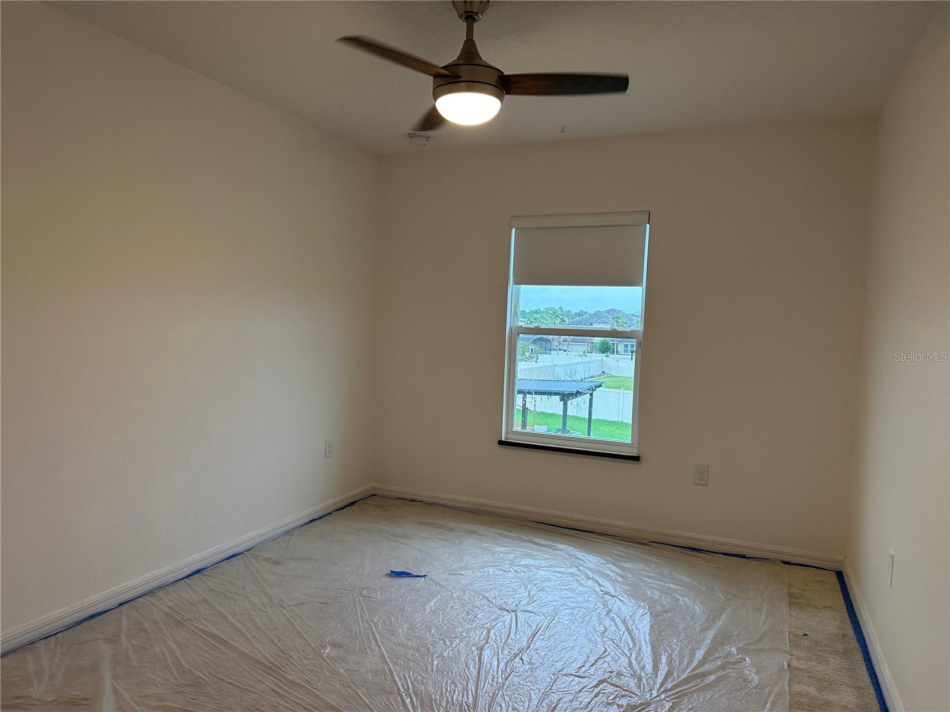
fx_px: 659
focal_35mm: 24
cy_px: 356
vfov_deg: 56.8
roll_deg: -2.8
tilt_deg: -3.1
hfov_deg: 71.6
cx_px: 475
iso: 200
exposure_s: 1/120
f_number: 1.78
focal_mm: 6.86
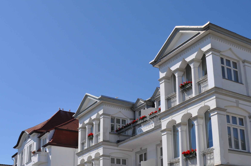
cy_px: 133
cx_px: 136
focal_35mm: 55
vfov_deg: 24.2
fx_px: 383
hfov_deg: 36.3
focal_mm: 20
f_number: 11
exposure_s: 1/500
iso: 200
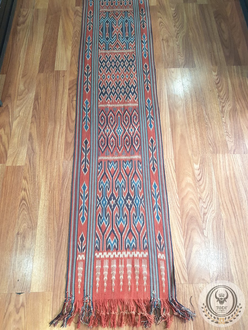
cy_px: 165
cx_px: 124
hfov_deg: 53.1
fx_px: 248
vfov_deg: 67.3
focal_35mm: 26
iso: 160
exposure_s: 1/50
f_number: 1.7
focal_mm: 4.3
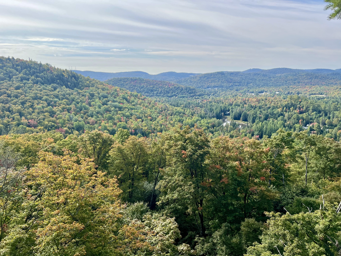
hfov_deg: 67.3
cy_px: 128
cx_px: 170
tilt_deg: -12.3
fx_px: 256
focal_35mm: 26
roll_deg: +1.0
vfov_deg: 53.1
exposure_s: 1/2632
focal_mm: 5.7
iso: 50
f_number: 1.5
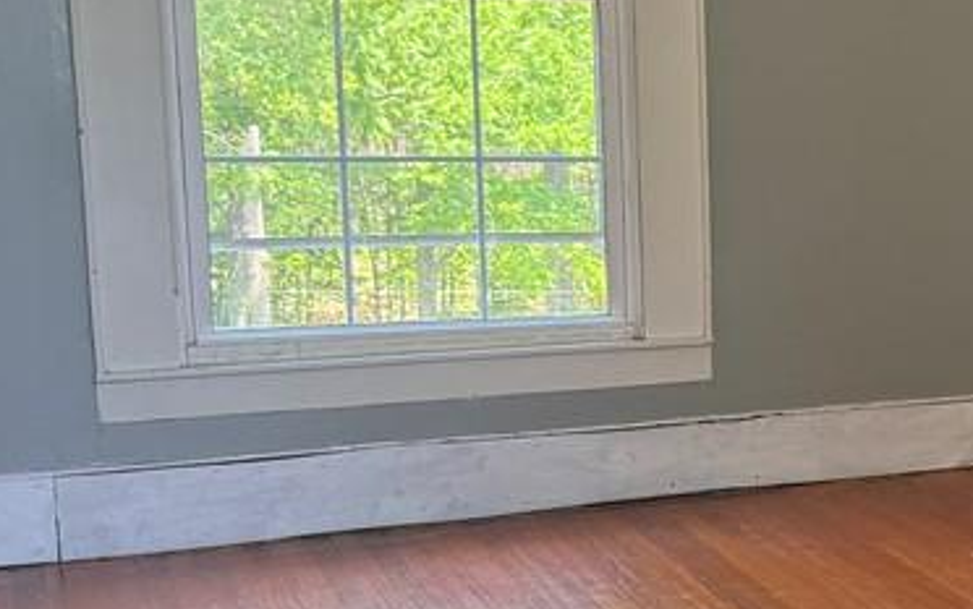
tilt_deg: -7.7
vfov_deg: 18.6
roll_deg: -1.2
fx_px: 1857
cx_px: 1159
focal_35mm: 70
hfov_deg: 26.2
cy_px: 369
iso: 200
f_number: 1.78
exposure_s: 1/145
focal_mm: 6.76
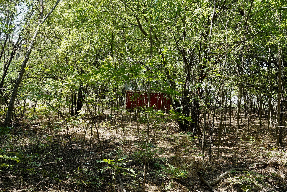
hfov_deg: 47.4
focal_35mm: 41
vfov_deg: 32.6
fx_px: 327
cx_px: 140
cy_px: 96
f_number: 5.6
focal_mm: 14.65
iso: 100
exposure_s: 1/50
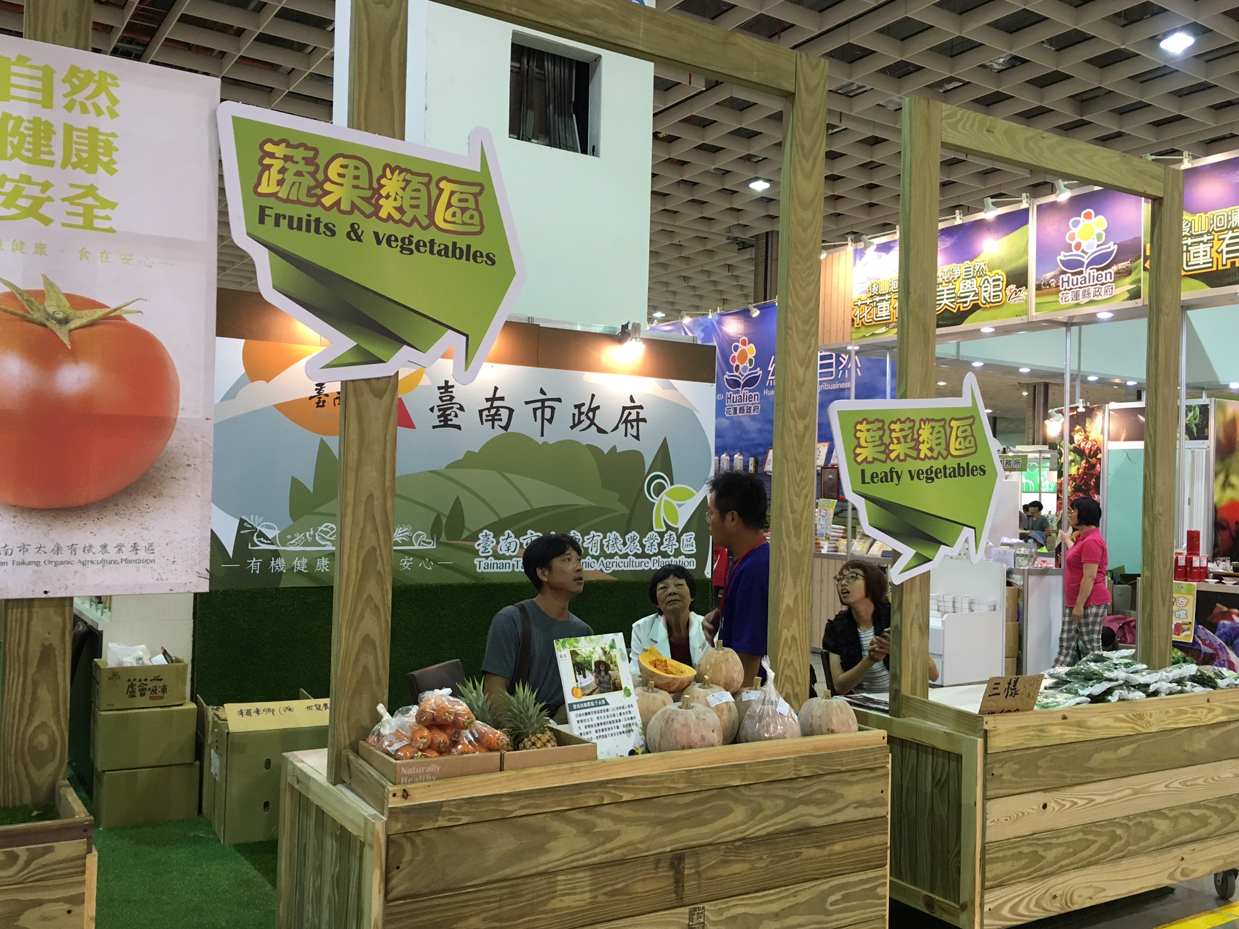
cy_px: 480
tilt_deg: +0.9
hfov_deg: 58.4
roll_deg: -1.4
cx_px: 620
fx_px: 1109
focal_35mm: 31
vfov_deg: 45.4
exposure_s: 1/30
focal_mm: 4.15
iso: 100
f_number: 2.2
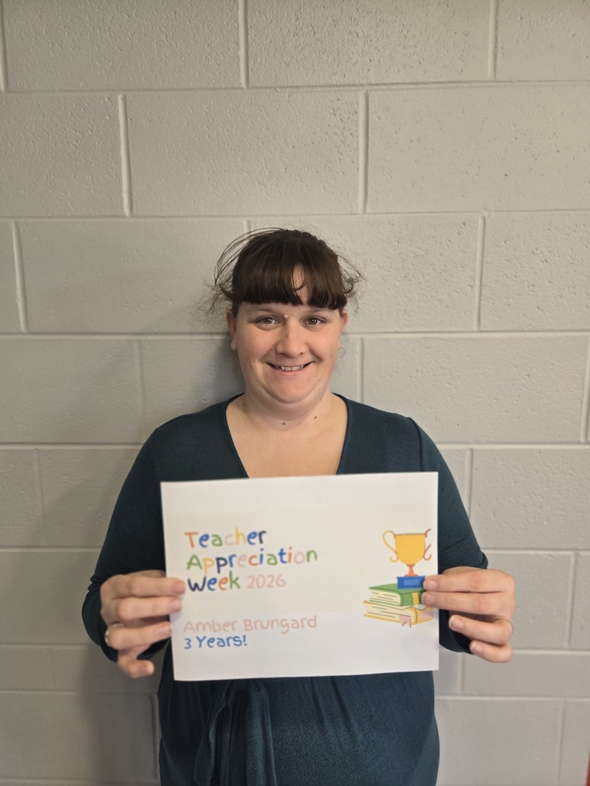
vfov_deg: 73.9
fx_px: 523
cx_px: 295
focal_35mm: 23
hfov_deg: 58.9
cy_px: 393
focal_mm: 5.4
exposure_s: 1/120
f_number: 1.8
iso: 80
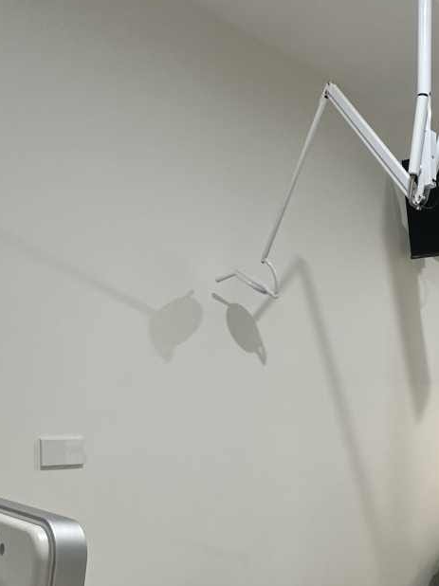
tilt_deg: -7.1
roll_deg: -0.1
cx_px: 362
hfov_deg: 39.8
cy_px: 461
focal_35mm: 34
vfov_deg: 51.0
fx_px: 575
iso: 160
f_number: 2.2
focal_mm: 2.22
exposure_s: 1/50
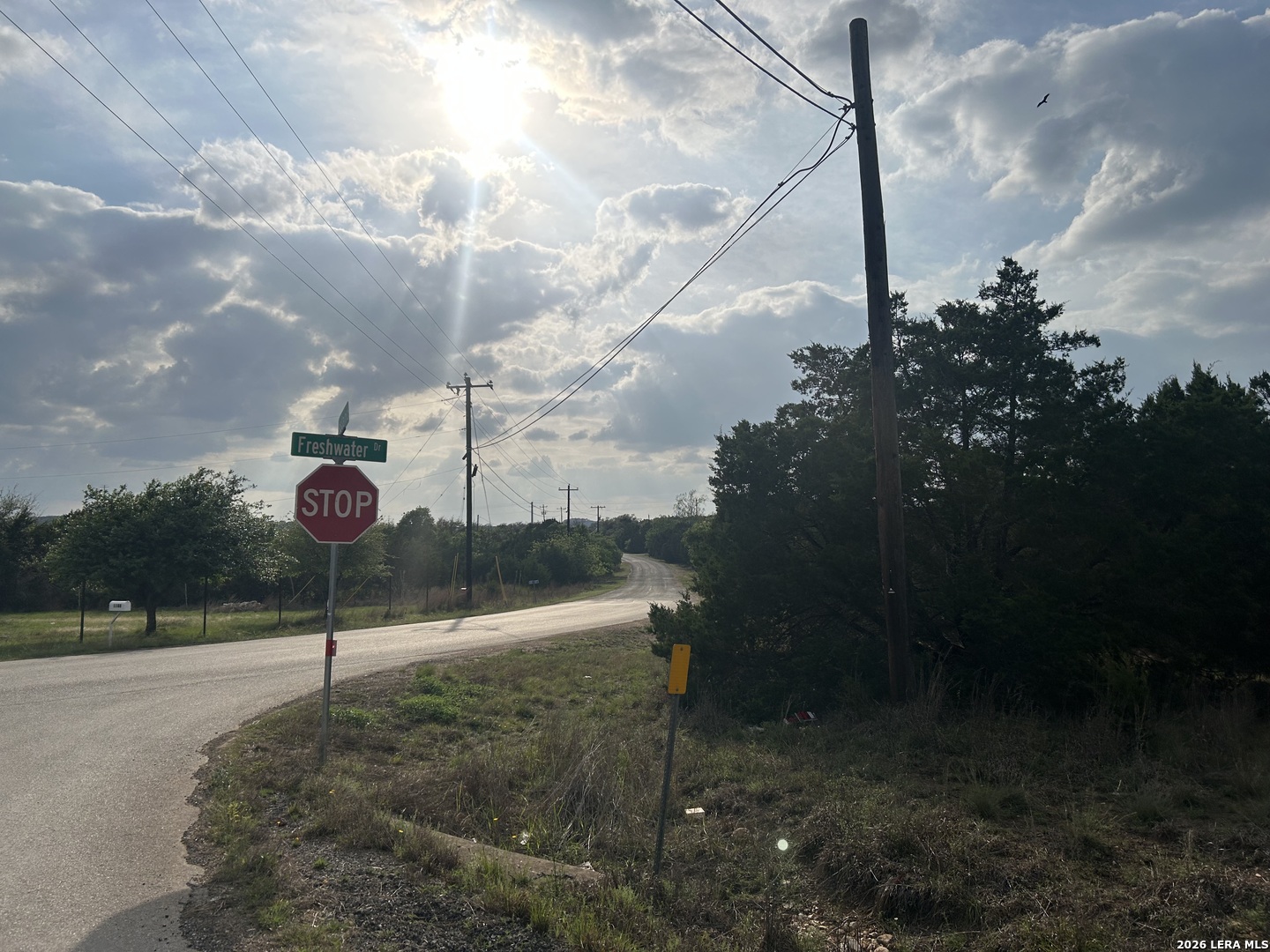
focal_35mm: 26
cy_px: 476
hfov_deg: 67.3
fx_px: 954
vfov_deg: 53.1
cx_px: 635
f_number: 1.5
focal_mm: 5.7
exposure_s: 1/16393
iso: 50
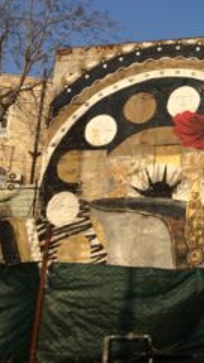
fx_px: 520
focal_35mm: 54
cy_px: 178
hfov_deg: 19.8
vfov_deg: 38.5
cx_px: 288
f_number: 2.2
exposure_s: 1/2160
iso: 40
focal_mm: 4.12
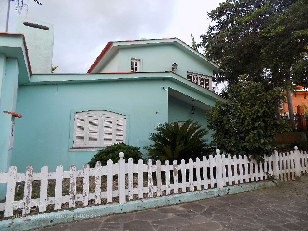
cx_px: 154
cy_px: 116
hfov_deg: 73.9
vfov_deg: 58.9
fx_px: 205
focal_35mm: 23
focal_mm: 4
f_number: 3.1
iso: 80
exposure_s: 1/30
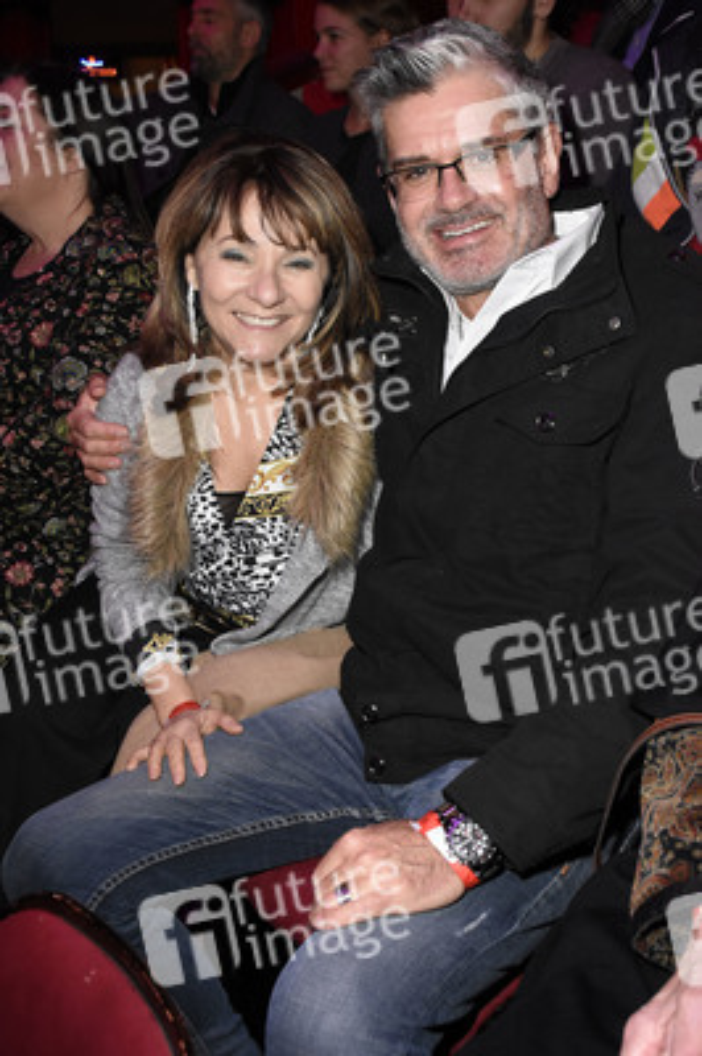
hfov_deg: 33.0
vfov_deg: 48.0
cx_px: 351
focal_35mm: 40
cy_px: 528
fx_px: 1187
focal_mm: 27
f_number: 6.3
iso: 2500
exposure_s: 1/125
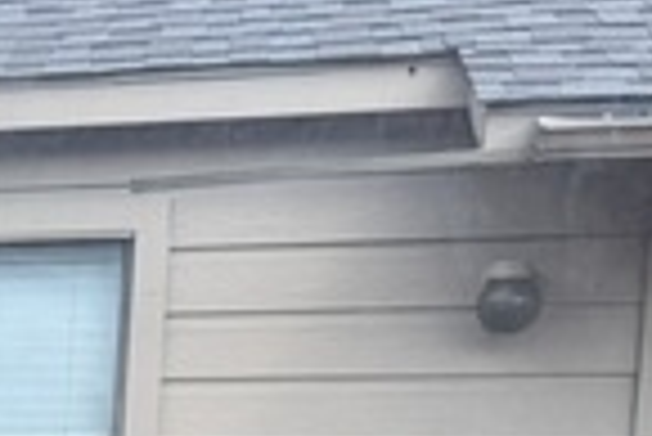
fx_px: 2085
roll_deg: +0.9
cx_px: -681
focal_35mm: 115
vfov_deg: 11.2
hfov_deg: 14.5
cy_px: 760
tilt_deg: -6.7
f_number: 1.78
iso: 100
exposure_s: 1/840
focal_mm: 6.76
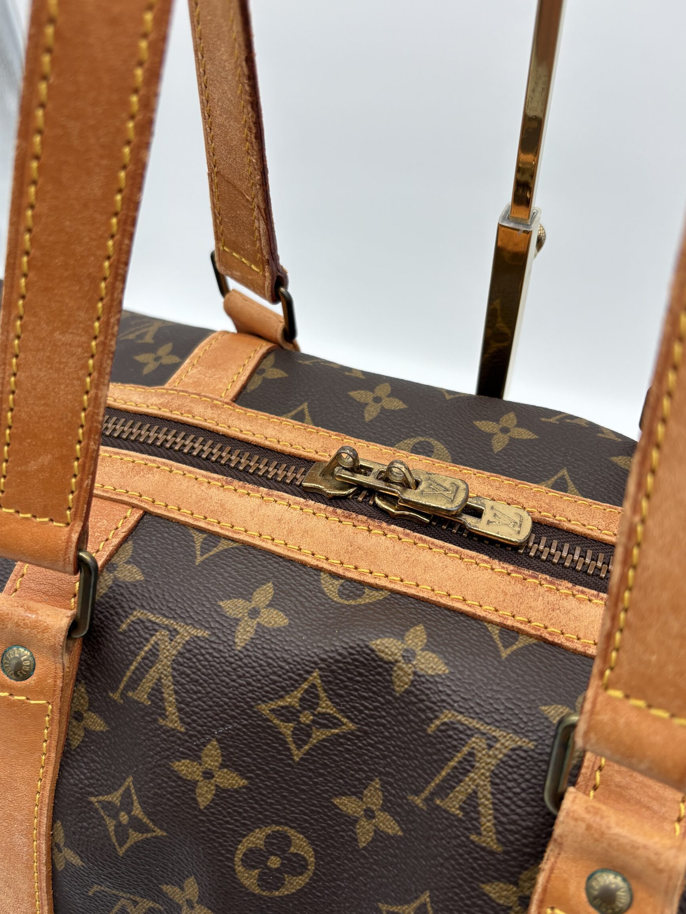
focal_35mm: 29
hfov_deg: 48.2
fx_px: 766
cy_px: 488
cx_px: 349
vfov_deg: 61.6
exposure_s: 1/121
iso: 80
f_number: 1.6
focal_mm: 5.96
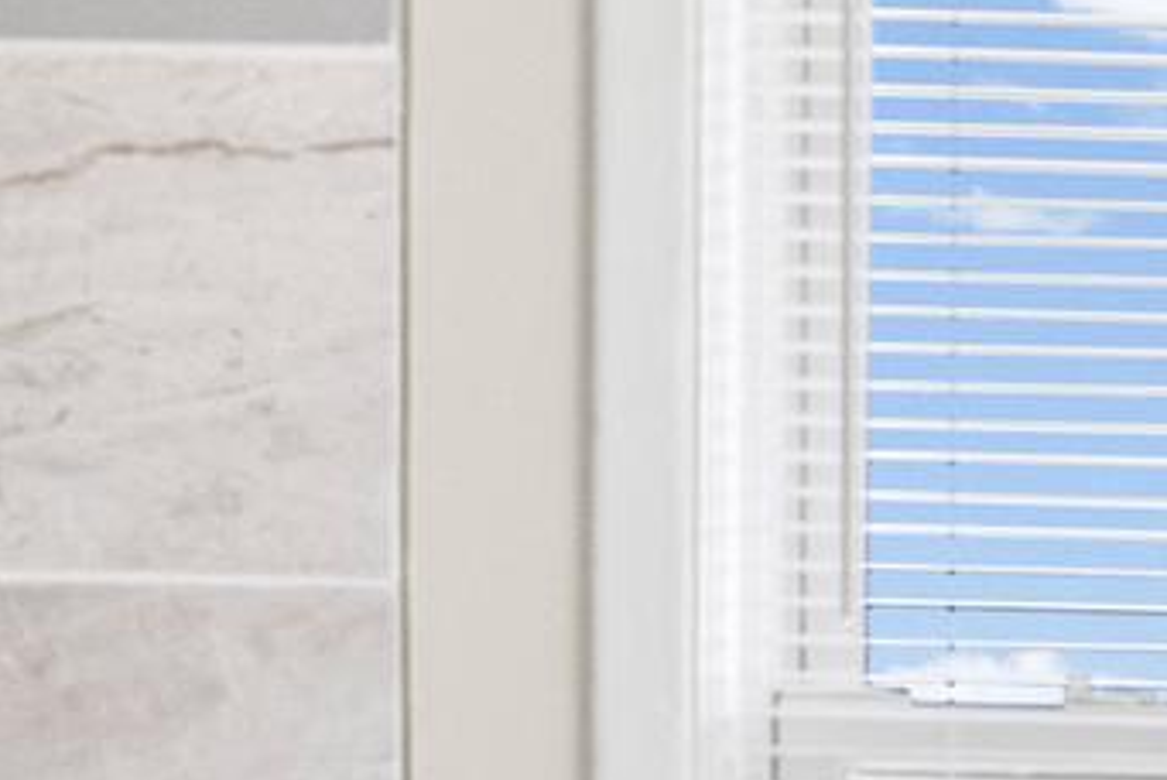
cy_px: 1762
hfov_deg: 20.2
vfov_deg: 12.0
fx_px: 3115
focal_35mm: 96
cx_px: 1311
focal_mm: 16
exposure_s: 1/20
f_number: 8
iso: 1250
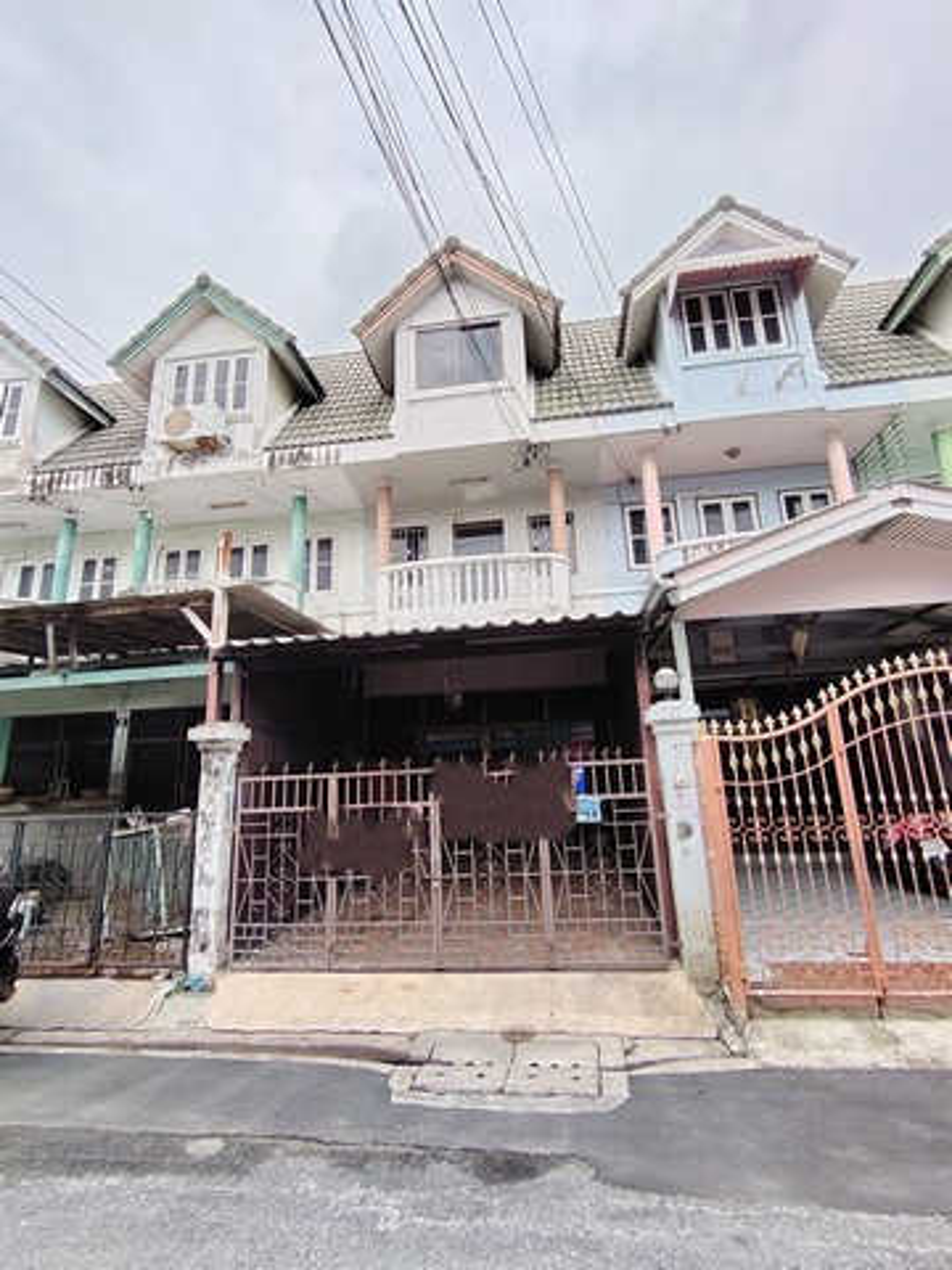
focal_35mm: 17
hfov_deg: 74.7
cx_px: 476
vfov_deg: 91.0
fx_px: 623
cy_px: 635
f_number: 2.2
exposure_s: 1/315
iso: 100
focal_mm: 1.43
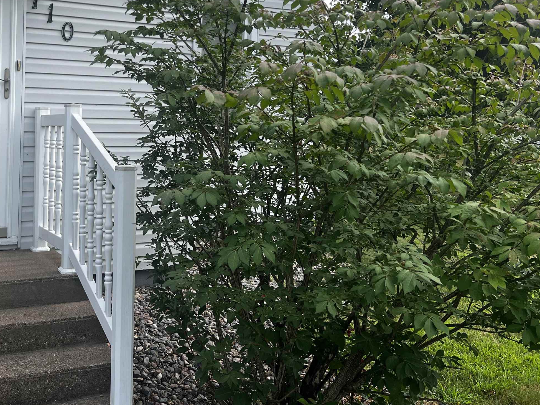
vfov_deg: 34.6
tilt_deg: +0.4
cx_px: 157
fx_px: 640
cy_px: 116
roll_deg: -1.6
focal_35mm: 41
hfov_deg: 44.7
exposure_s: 1/1361
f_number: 1.5
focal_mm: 5.7
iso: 50
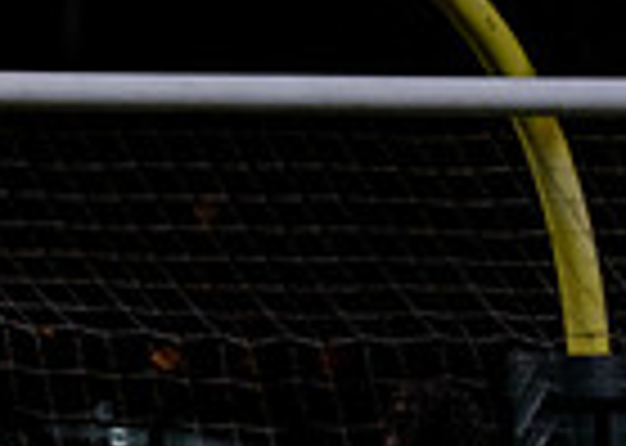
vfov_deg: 1.3
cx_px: -951
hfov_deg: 1.8
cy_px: 563
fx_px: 20053
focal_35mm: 1129
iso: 2500
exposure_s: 1/1000
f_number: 2.8
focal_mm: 200
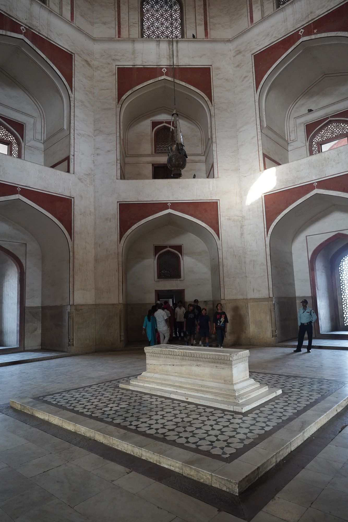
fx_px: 348
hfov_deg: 53.1
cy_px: 261
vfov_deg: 73.7
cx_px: 174
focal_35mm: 24
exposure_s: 1/80
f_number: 5
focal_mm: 24
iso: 3200
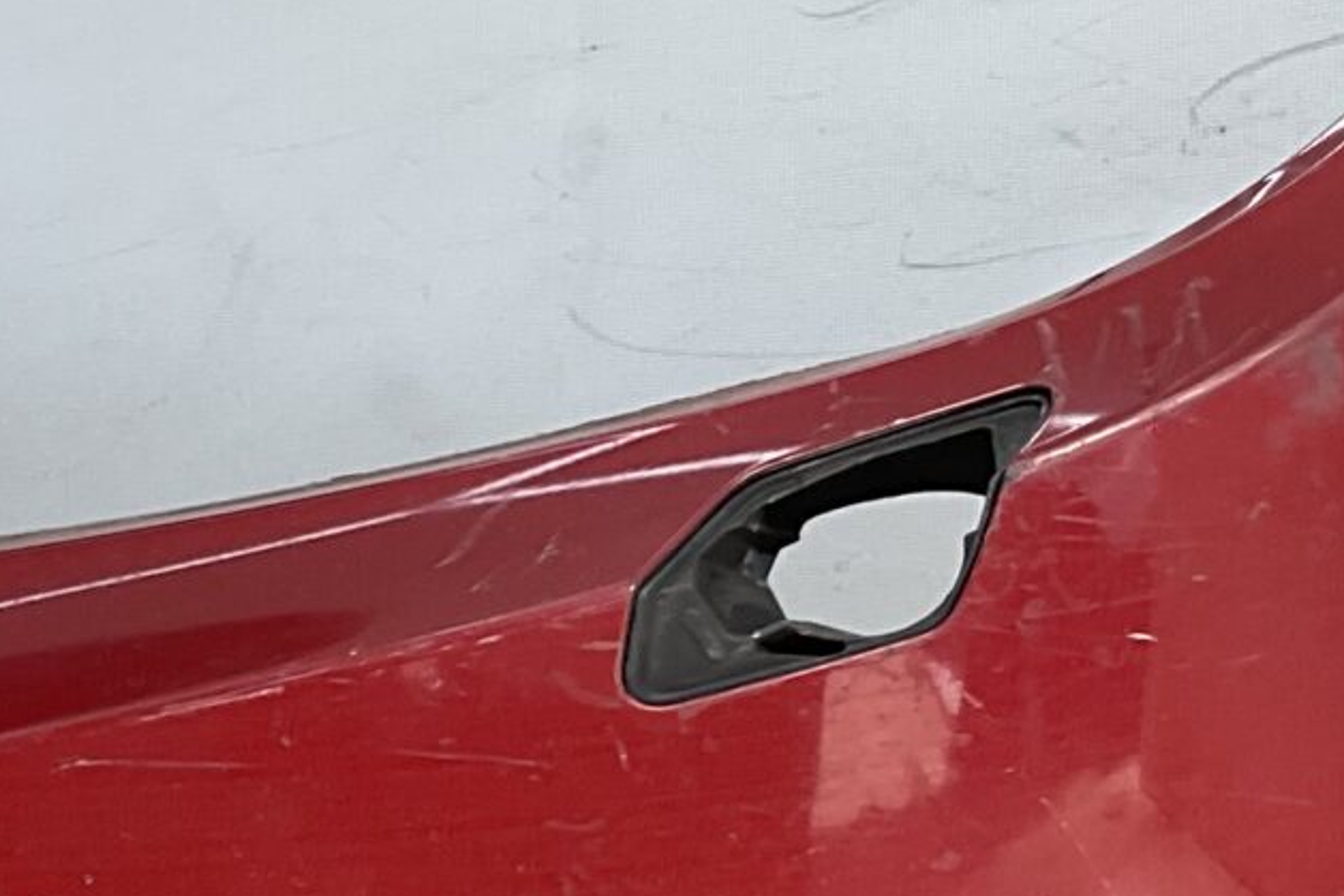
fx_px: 4593
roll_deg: +2.9
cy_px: 1080
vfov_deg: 10.9
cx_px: -246
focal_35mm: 123
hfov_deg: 16.0
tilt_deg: -11.3
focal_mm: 3
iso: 16
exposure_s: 1/202
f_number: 1.8
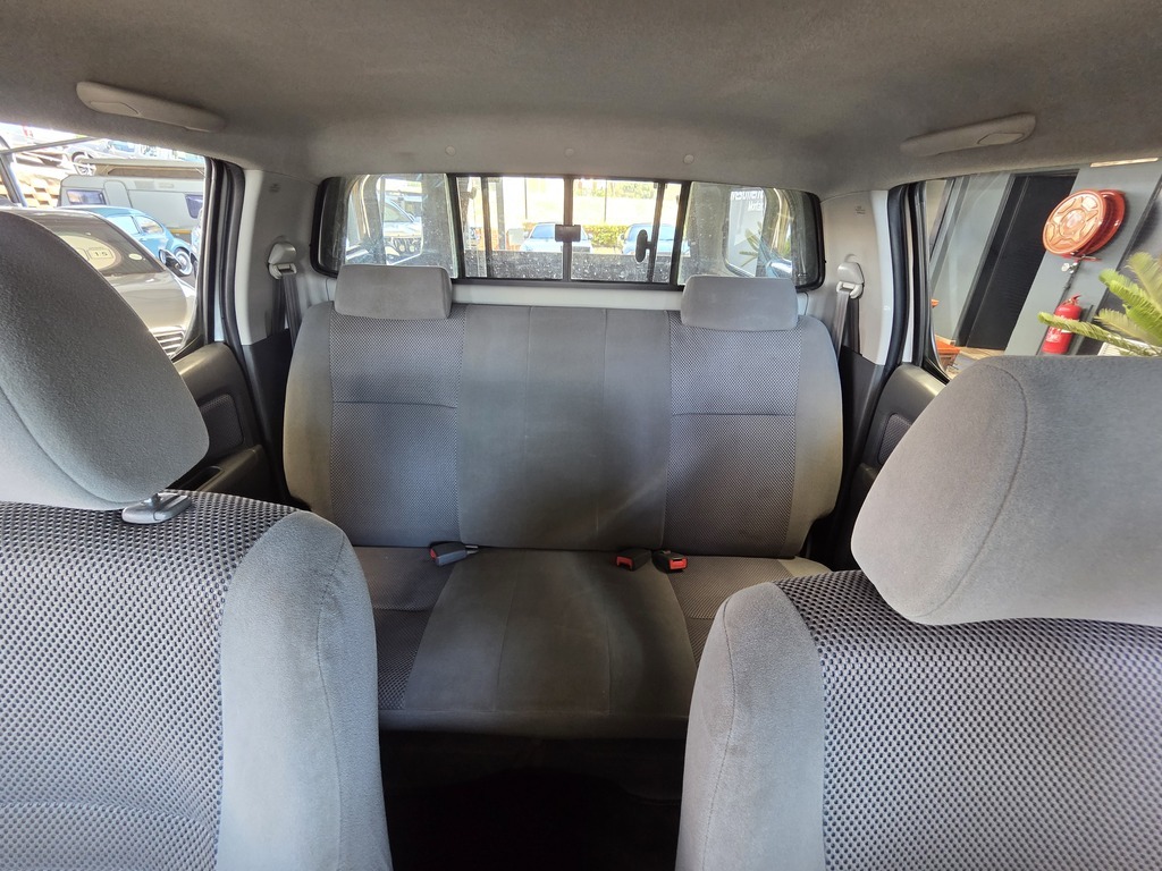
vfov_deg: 89.9
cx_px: 581
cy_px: 436
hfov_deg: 106.2
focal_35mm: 13
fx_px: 436
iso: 250
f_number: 2.2
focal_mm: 2.2
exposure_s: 1/50
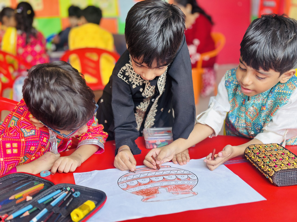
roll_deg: +1.3
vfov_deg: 30.3
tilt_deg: -14.6
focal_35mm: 48
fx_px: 412
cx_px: 148
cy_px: 111
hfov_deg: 39.7
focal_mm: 6.86
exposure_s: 1/112
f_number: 1.78
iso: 125
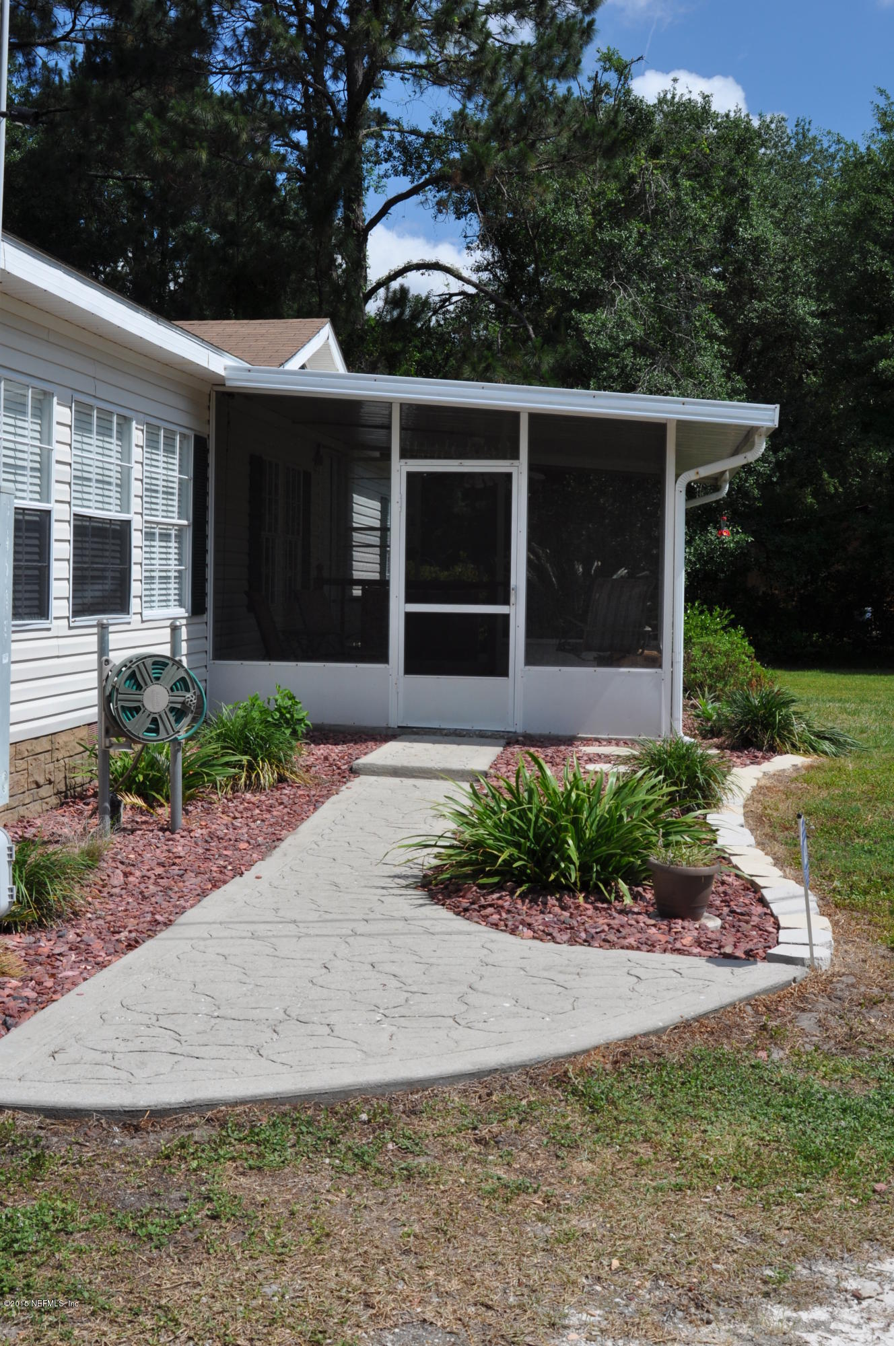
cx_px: 447
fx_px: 1569
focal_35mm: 42
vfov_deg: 46.5
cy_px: 673
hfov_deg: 31.8
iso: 200
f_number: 10
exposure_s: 1/400
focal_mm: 28
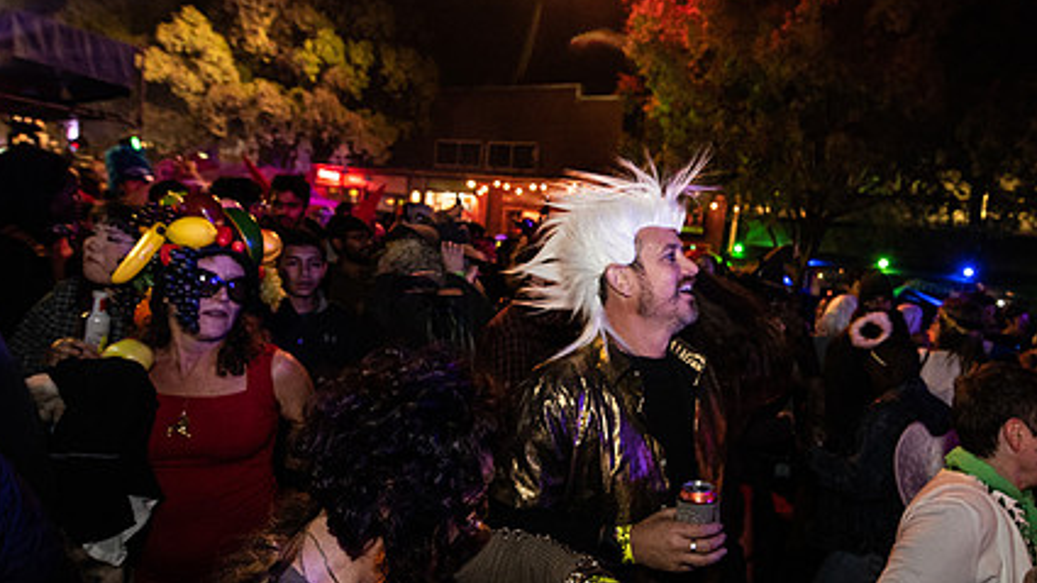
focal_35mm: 23
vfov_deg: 49.4
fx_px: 632
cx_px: 642
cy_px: 328
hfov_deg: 77.4
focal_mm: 14
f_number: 3.5
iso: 2000
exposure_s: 1/60
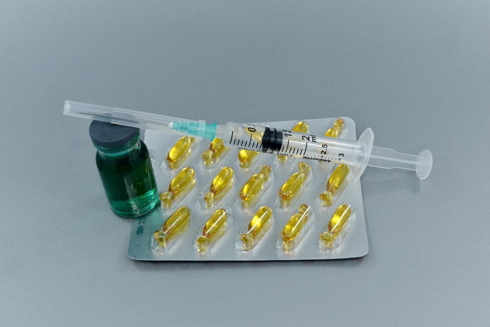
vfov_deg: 22.6
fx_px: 817
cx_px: 245
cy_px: 164
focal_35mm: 60
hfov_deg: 33.4
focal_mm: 40
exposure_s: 1/160
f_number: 9
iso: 100
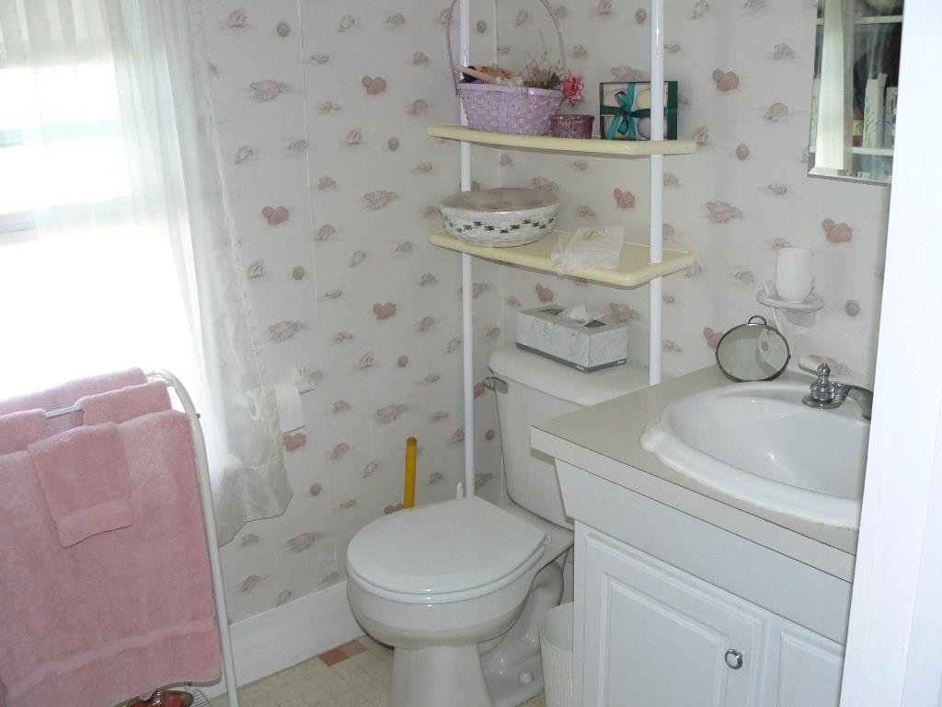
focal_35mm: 36
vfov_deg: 39.7
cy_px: 354
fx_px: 980
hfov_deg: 51.4
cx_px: 471
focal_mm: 6
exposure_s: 1/30
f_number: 2.8
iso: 100
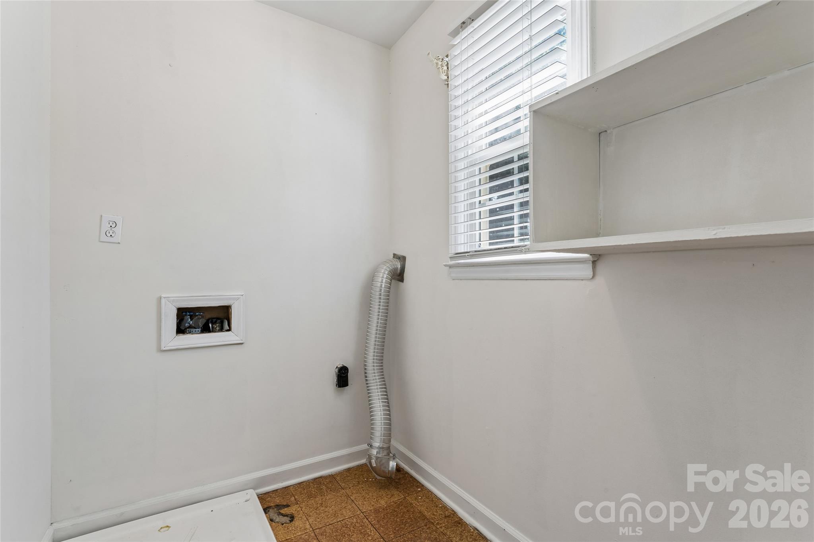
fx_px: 380
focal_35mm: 17
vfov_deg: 71.1
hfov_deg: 94.0
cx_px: 407
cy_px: 271
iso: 200
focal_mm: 16.8
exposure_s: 1/8
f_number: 13
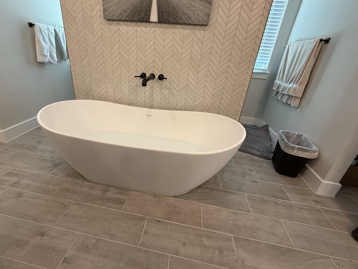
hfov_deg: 94.3
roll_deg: -3.6
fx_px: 165
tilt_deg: -24.8
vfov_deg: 78.0
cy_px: 125
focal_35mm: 16
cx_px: 163
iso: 250
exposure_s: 1/120
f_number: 2.2
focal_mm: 2.22
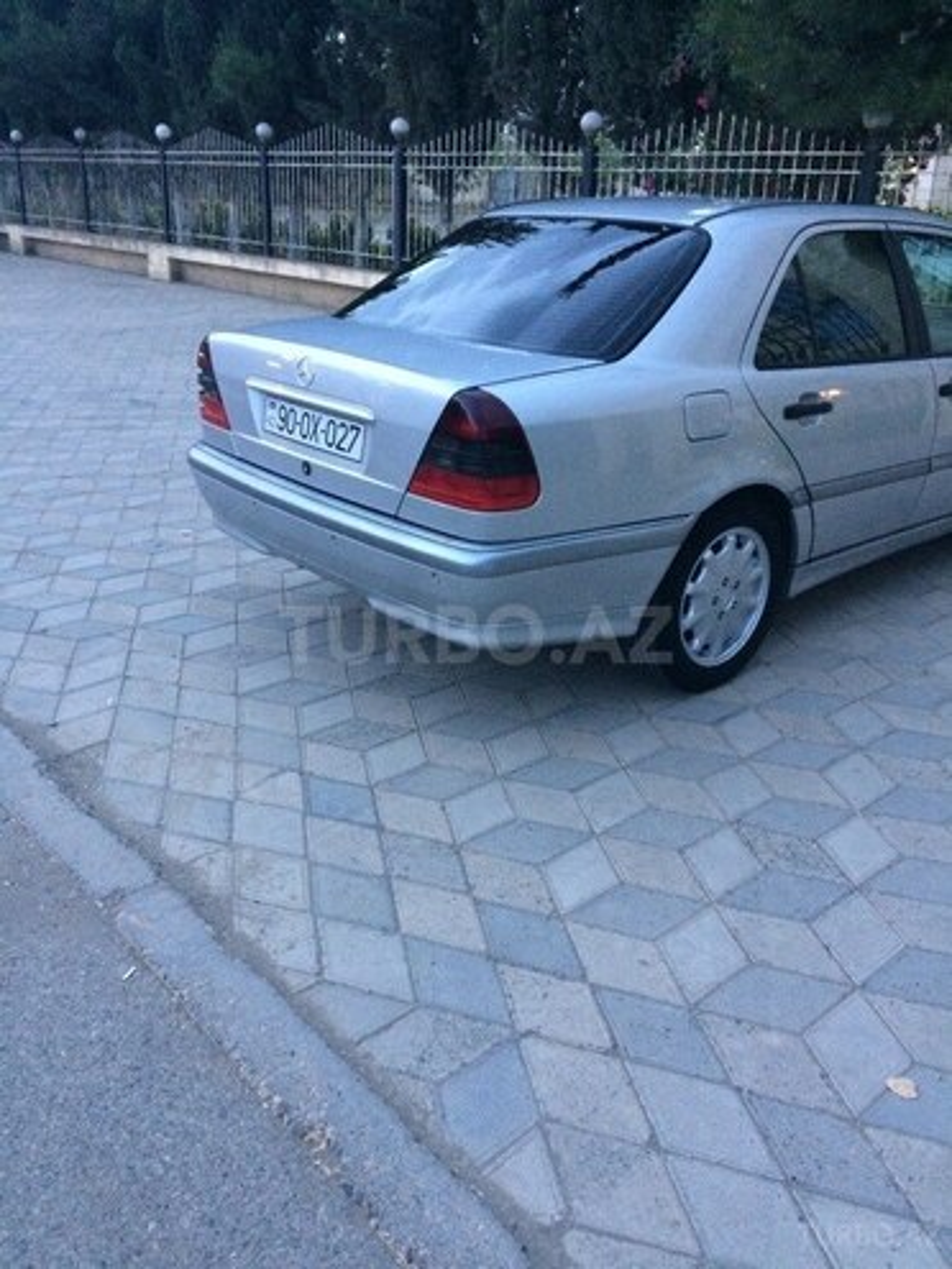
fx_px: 1063
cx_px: 476
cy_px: 634
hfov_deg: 48.2
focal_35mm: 29
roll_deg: +0.6
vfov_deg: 61.7
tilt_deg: -24.1
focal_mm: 4.15
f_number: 2.2
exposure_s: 1/25
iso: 320
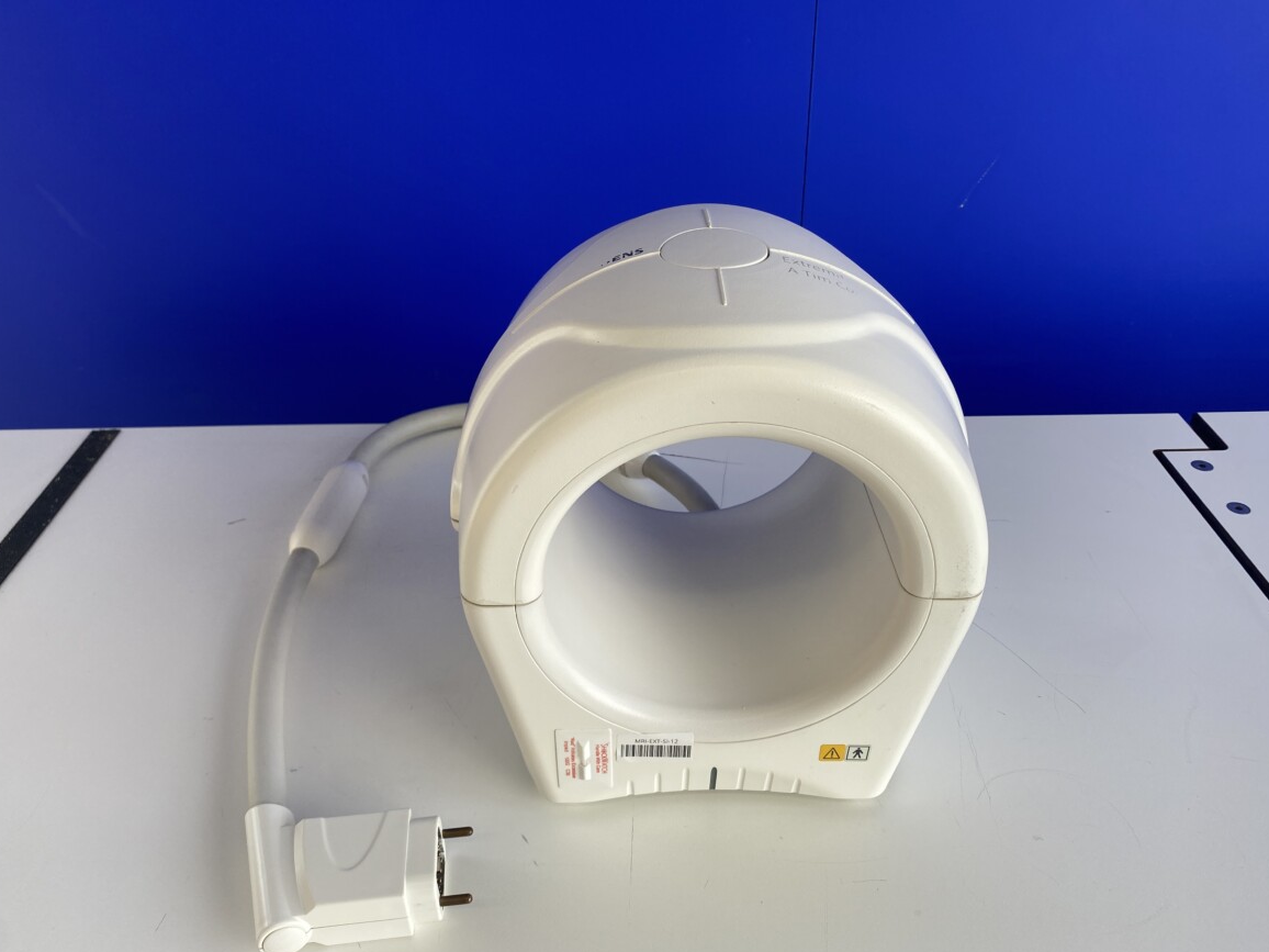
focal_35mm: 27
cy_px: 477
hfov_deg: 65.3
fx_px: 990
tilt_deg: -33.6
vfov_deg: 51.4
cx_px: 626
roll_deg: +2.1
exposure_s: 1/284
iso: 32
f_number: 1.8
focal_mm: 4.25
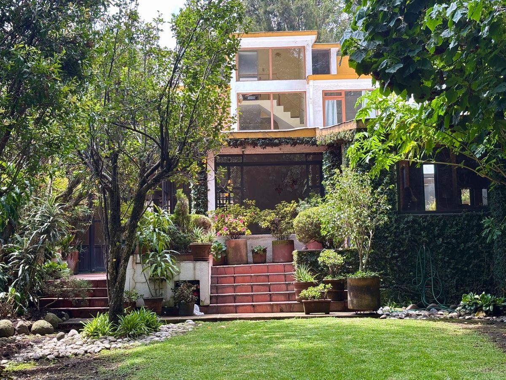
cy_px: 190
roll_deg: +1.0
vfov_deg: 28.0
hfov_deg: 36.8
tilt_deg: +5.1
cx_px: 253
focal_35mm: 52
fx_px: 760
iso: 32
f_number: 1.6
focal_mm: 5.96
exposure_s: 1/247
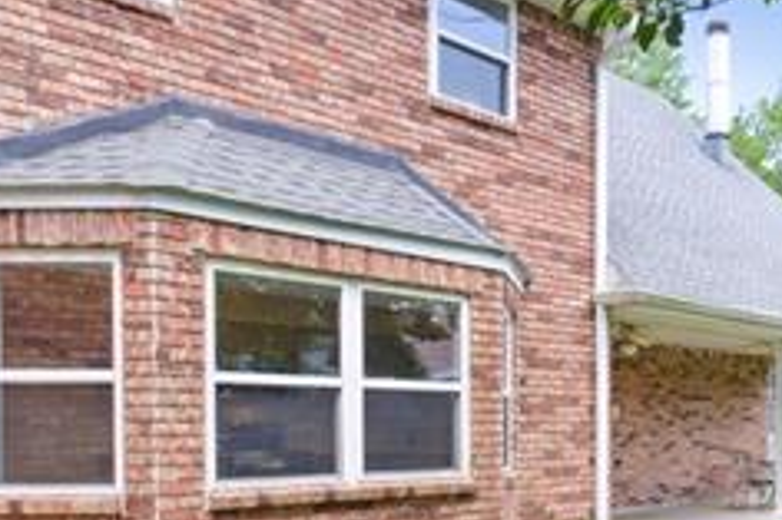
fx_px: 825
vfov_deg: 33.9
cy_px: 417
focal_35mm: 38
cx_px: 659
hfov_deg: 47.1
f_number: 13
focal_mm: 14
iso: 400
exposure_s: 1/80
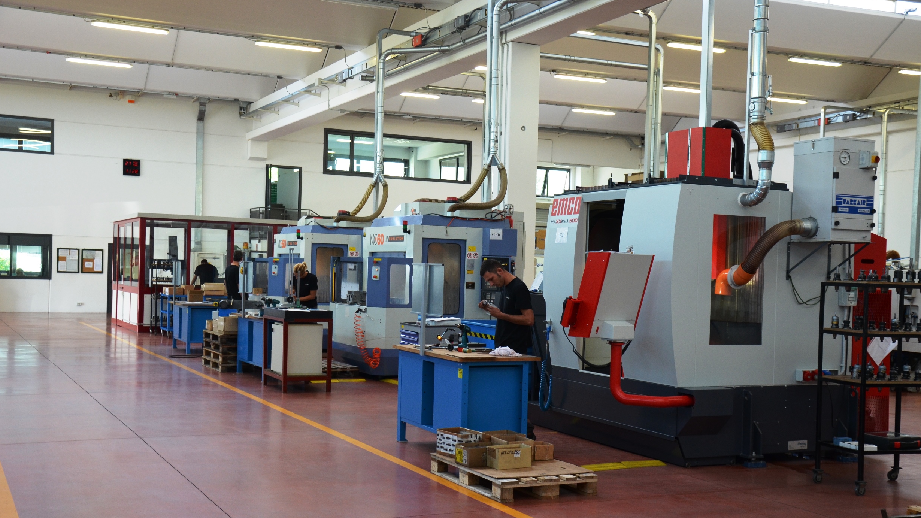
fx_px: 1074
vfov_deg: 27.1
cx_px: 460
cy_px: 282
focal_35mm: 44
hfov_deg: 46.4
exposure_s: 1/60
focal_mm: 28
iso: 450
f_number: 4
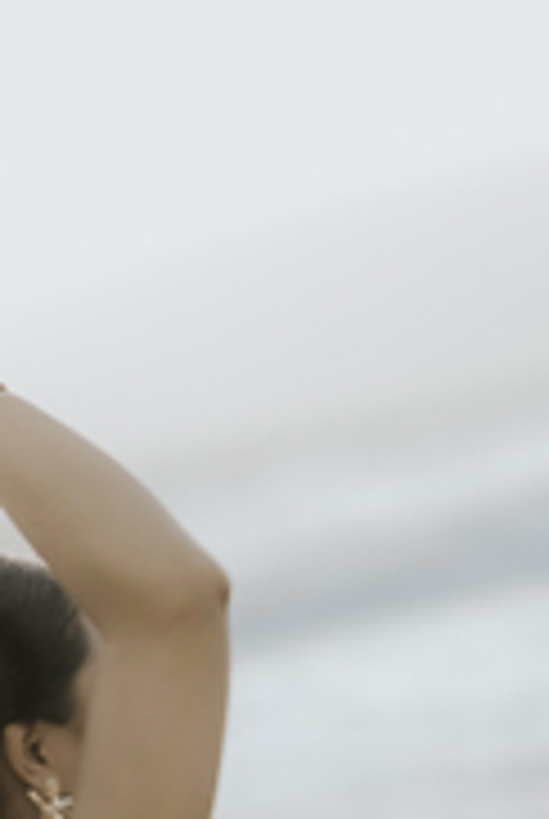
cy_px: 1174
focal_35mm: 329
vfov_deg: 6.2
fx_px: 7497
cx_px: -333
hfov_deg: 4.2
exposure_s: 1/160
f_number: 1.4
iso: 50
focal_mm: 50
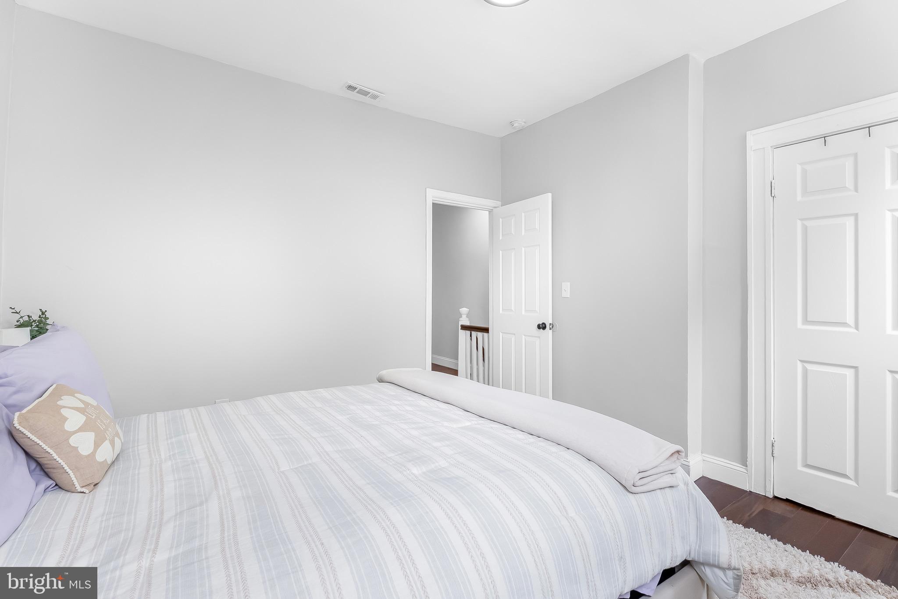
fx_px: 399
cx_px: 449
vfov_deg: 73.7
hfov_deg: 96.7
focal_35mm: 16
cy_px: 300
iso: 320
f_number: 6.3
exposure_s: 1/30
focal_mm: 10.8
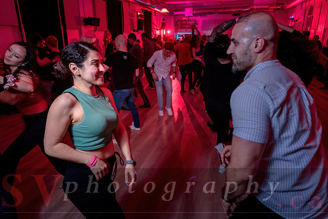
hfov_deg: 73.7
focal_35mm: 24
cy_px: 110
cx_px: 164
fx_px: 219
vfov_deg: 53.2
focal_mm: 24
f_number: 2.8
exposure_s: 1/40
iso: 400
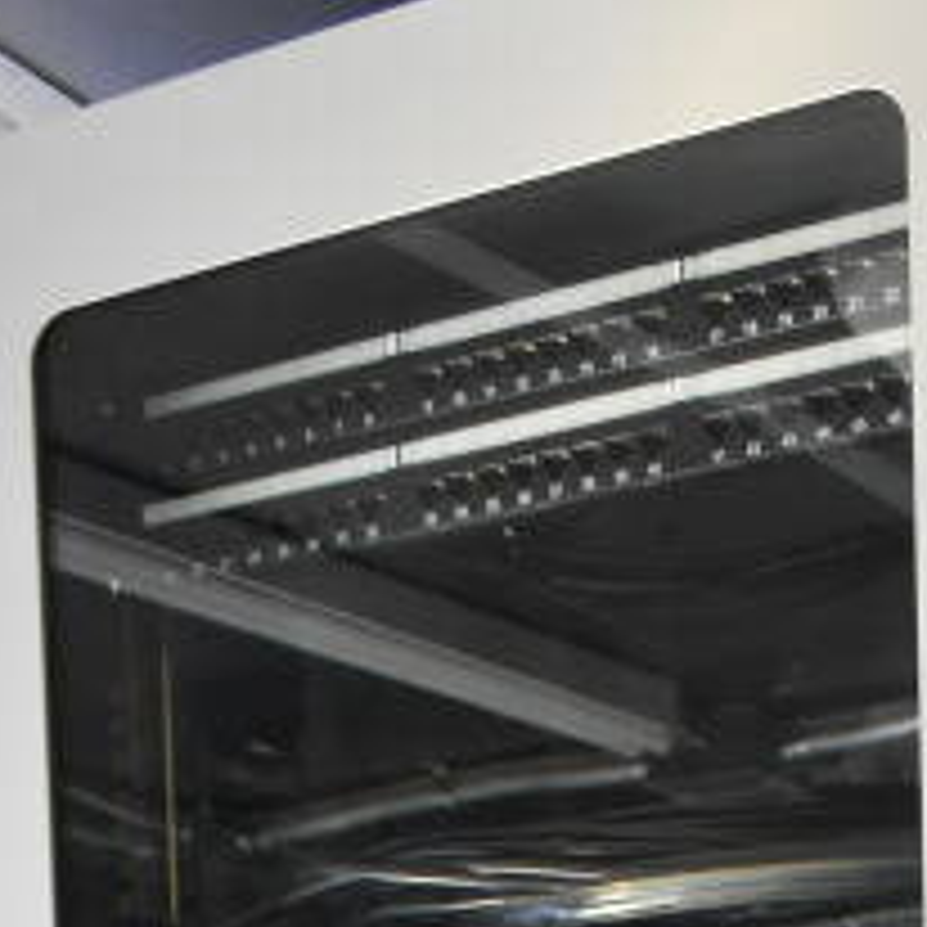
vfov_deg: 14.4
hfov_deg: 16.7
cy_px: 1800
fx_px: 3090
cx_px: 904
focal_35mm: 102
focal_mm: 18
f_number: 6.3
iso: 1600
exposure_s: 1/160
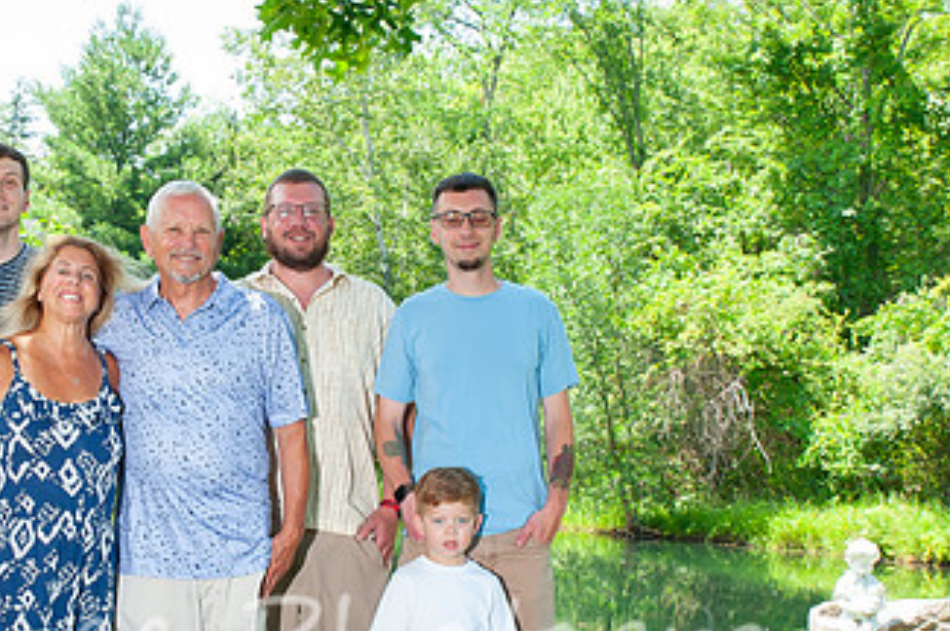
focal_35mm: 67
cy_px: 369
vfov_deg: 20.2
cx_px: 269
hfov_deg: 29.7
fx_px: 1766
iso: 640
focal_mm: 32
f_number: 11
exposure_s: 1/160
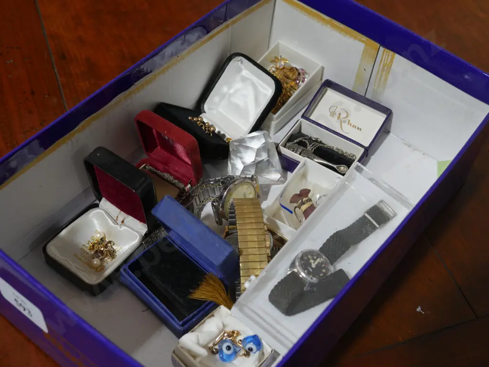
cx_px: 244
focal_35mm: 50
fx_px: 707
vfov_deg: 29.1
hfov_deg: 38.2
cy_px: 184
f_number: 5.3
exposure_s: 1/60
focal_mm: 25
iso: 400
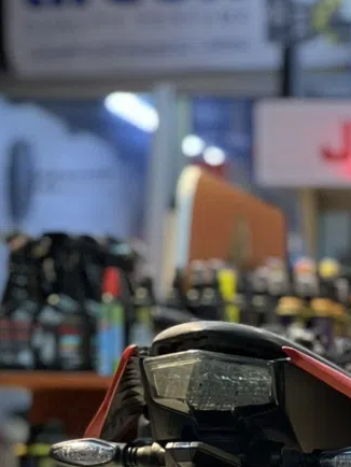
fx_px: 3269
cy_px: 682
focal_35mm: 242
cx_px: 242
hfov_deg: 6.1
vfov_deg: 8.0
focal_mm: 9
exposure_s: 1/33
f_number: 2.8
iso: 400
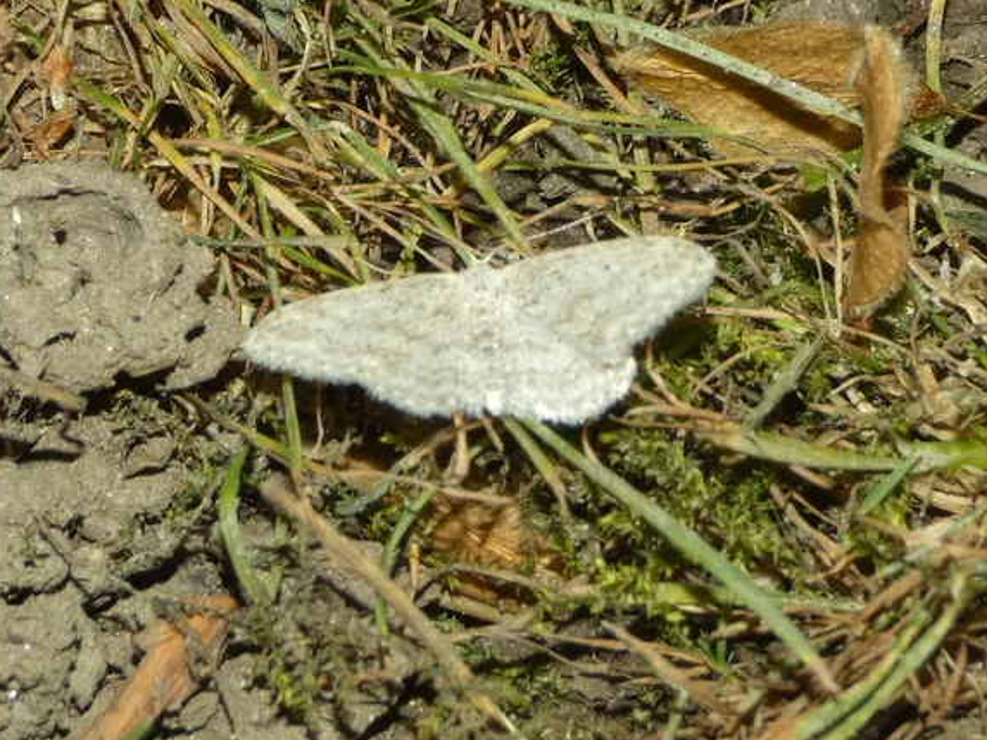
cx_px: 478
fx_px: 4305
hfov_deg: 13.1
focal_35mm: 151
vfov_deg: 9.8
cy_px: 345
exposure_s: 1/50
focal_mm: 24.2
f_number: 5.3
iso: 80
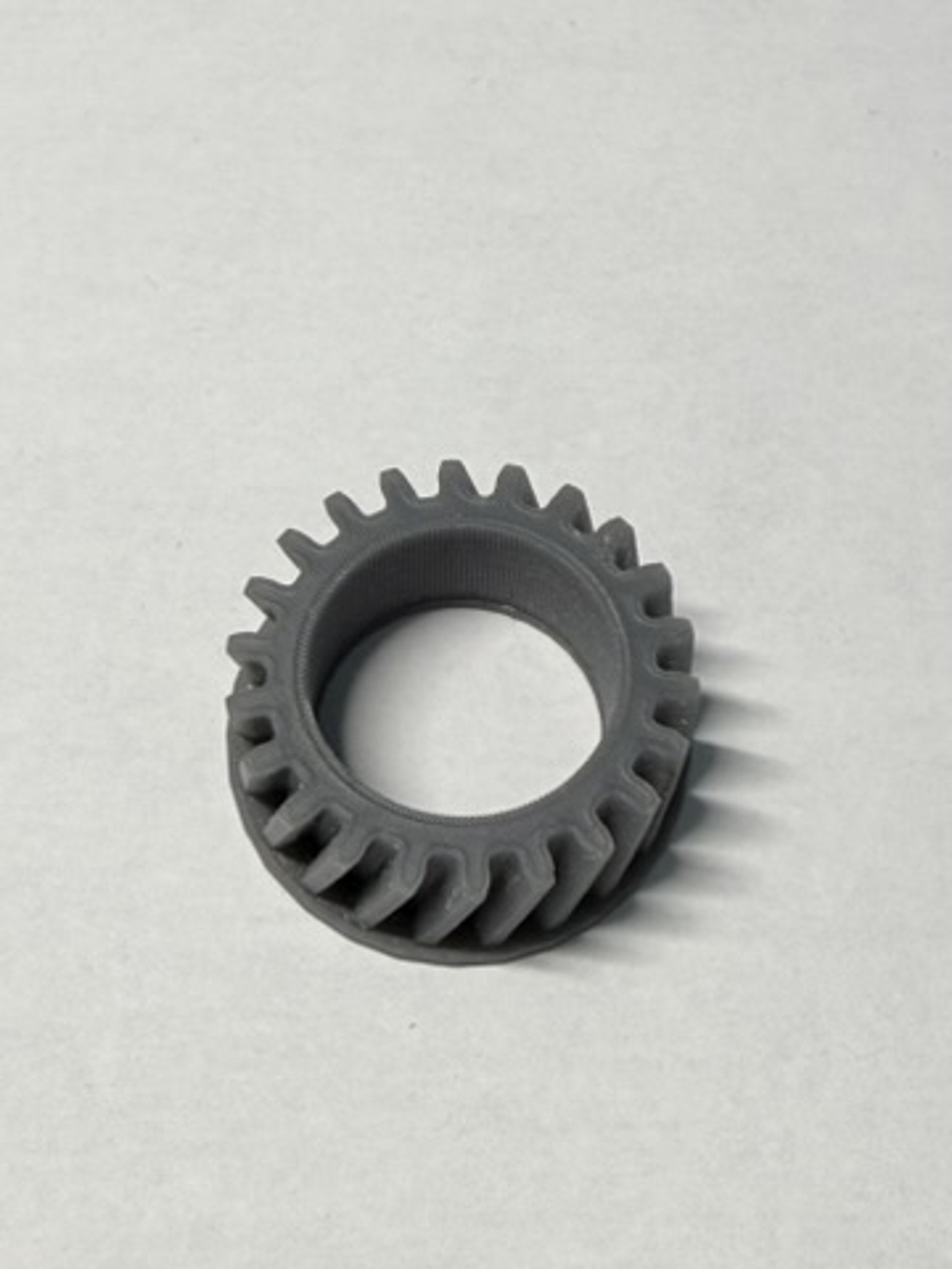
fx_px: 880
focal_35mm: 24
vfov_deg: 71.6
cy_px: 634
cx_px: 476
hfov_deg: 56.8
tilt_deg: -59.0
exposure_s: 1/99
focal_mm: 2.22
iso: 64
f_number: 2.2
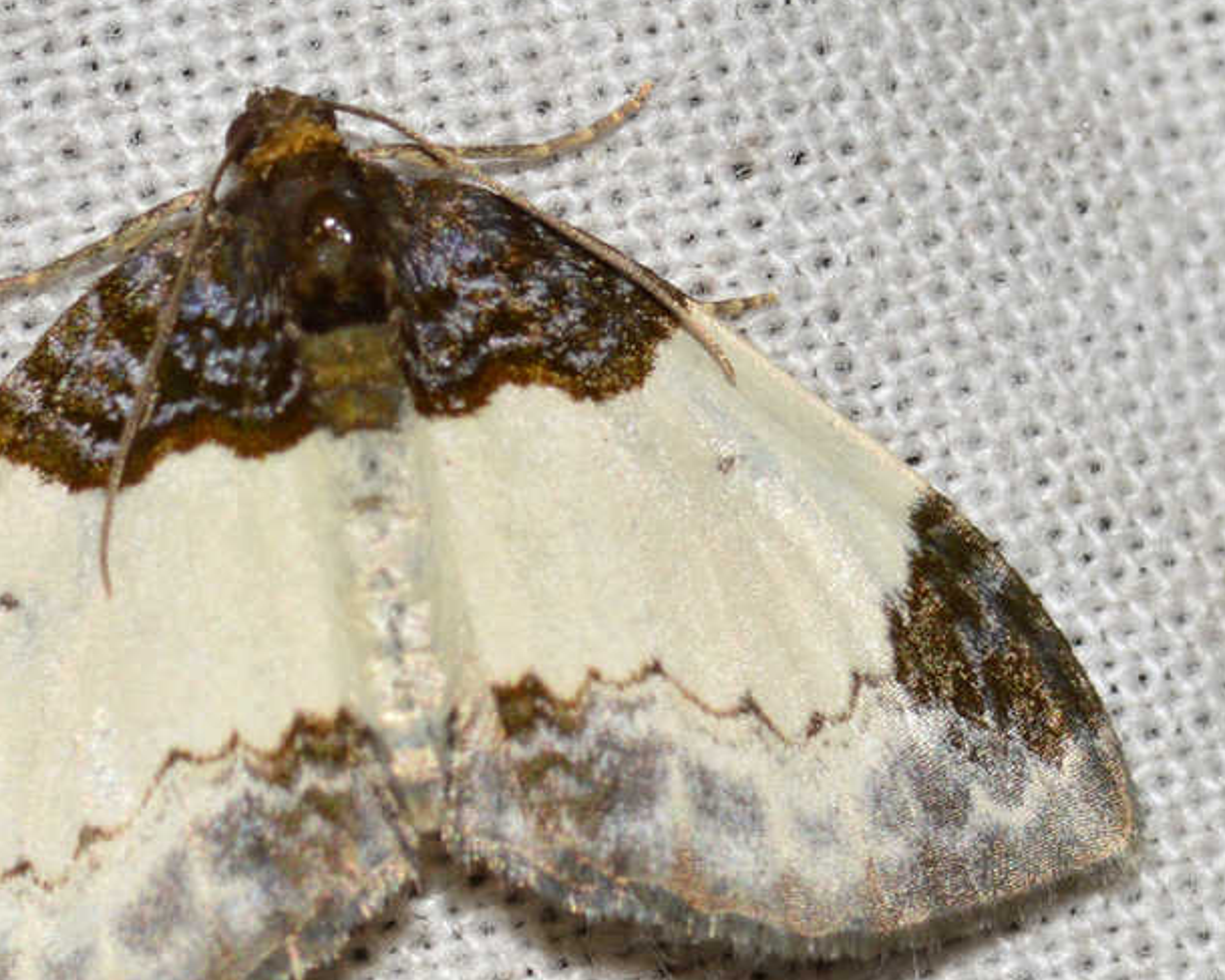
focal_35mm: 222
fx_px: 8047
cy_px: 632
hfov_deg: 8.7
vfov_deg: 7.0
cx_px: 414
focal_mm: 100
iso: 200
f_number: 20
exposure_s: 1/200
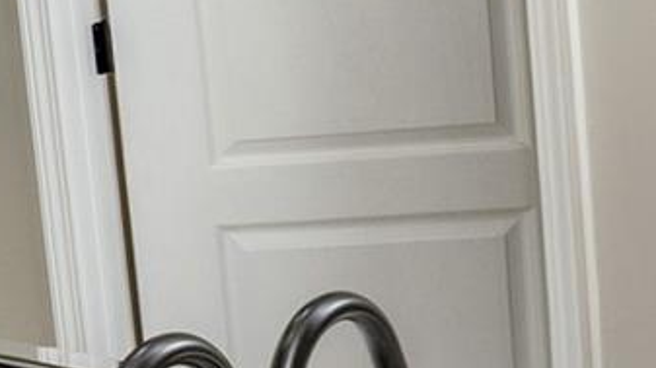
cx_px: -707
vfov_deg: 11.8
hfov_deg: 15.8
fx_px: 1773
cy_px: 33
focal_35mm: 102
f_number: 7.1
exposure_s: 1/60
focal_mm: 16
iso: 320
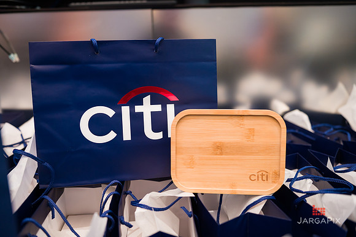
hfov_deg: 54.5
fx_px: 346
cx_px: 178
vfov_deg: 37.8
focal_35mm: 35
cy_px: 118
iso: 1000
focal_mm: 35
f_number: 3.2
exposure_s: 1/200
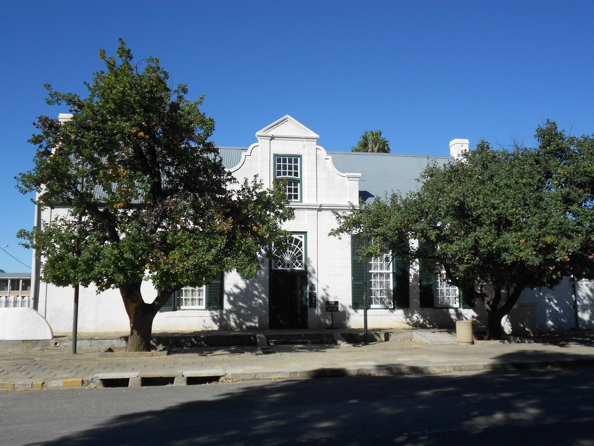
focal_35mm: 32
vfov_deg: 44.2
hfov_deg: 56.8
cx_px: 297
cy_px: 223
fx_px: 549
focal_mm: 5.8
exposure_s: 1/1250
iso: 80
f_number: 3.6
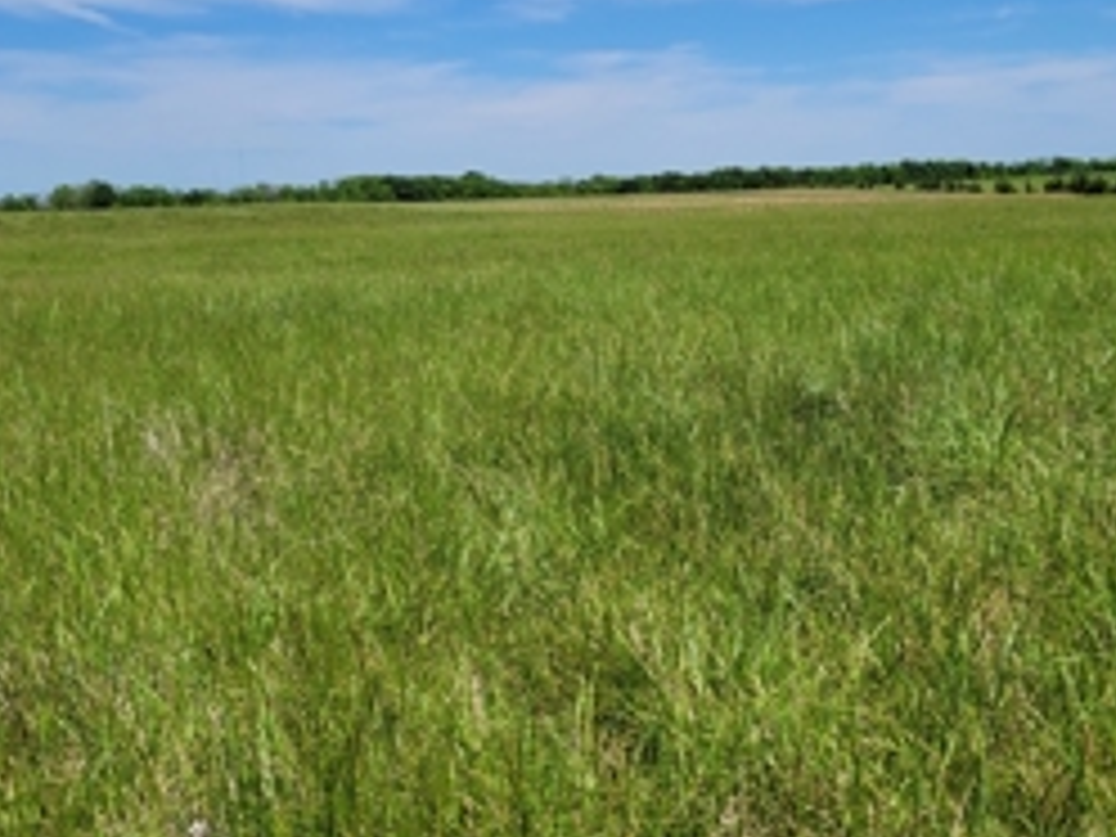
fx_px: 1354
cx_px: 616
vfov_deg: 33.7
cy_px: 220
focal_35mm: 42
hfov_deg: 44.7
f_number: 1.8
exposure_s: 1/3707
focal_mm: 5.4
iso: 40
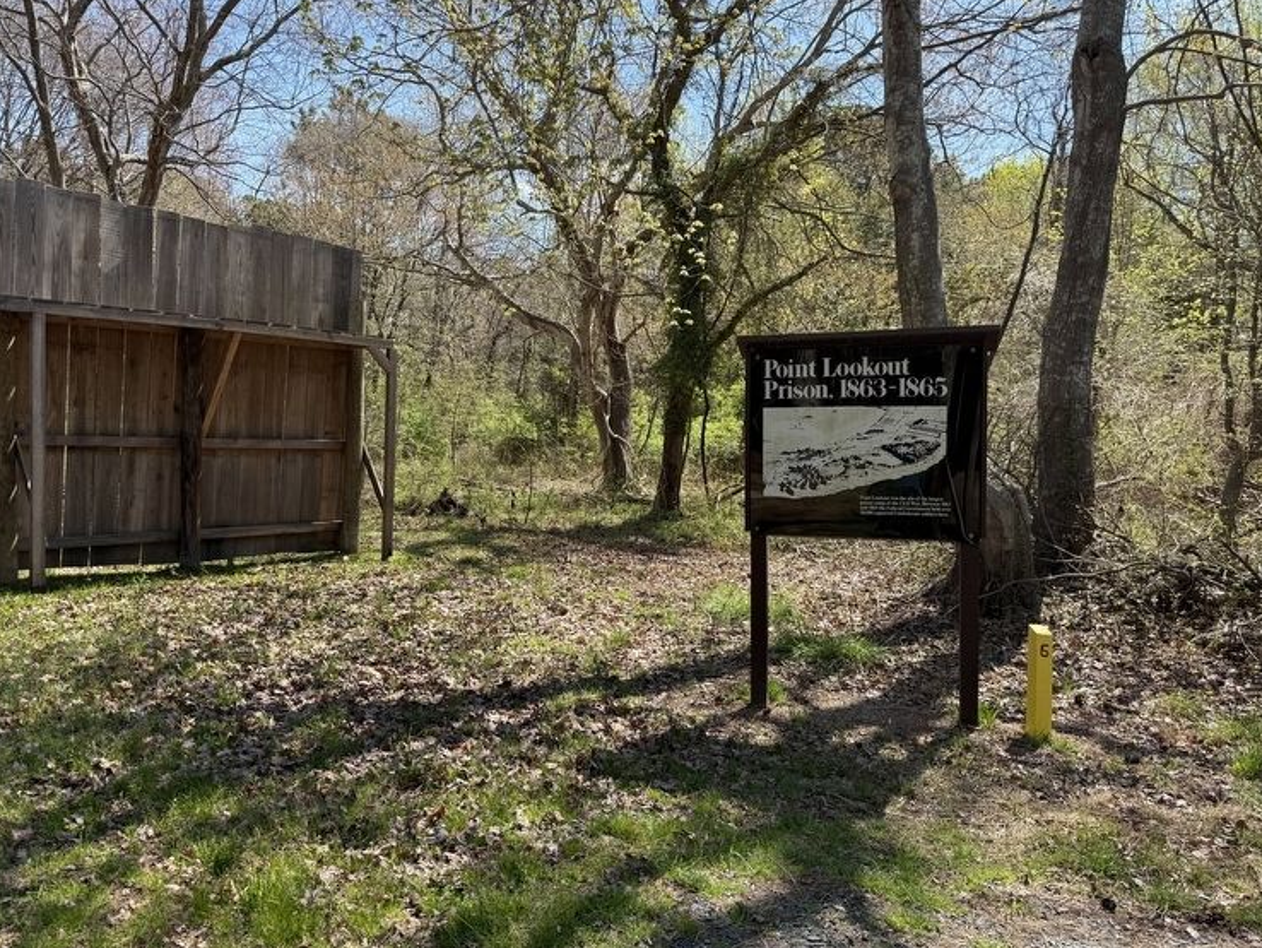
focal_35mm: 26
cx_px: 612
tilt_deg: +1.6
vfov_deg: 53.1
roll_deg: -2.0
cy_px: 448
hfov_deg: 67.3
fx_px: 948
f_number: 1.78
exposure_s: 1/1493
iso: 80
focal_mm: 6.76
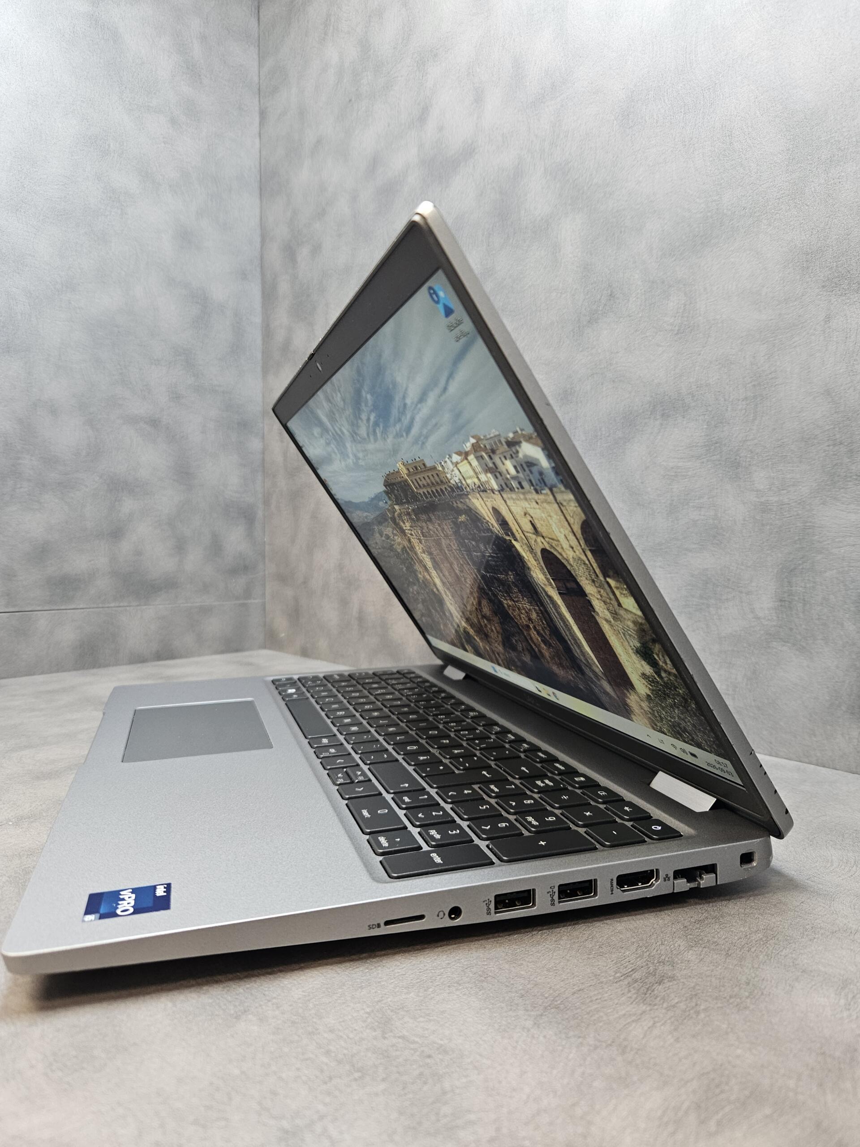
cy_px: 574
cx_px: 430
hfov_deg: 58.9
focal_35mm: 23
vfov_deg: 73.9
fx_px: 762
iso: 200
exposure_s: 1/100
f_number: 1.8
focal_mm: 5.4
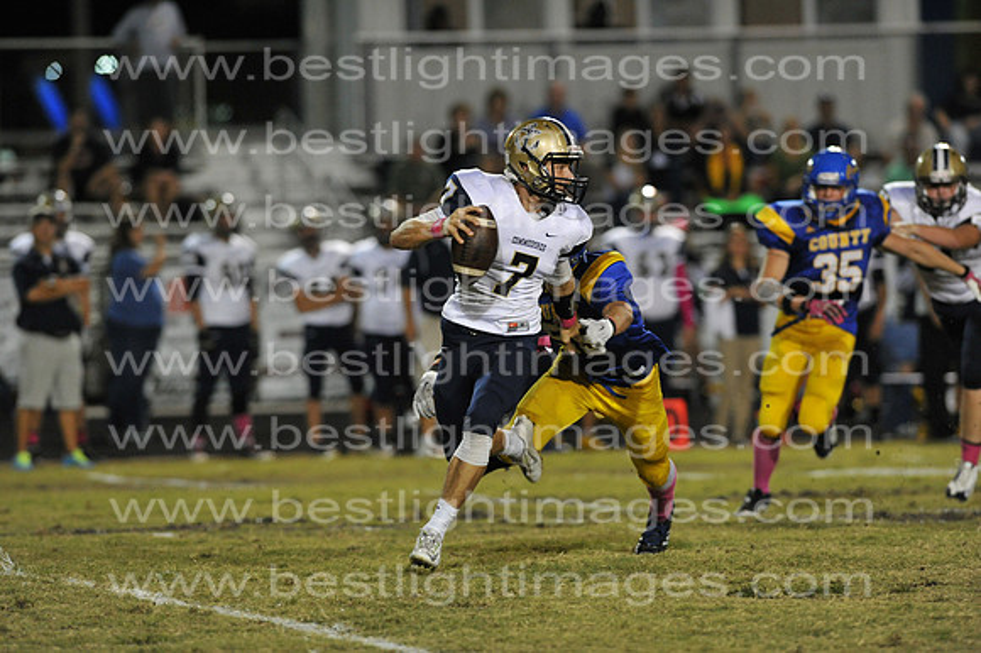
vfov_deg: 4.6
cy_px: 326
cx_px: 490
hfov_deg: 6.9
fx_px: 8170
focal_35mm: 300
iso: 5000
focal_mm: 300
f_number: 4
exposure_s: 1/500
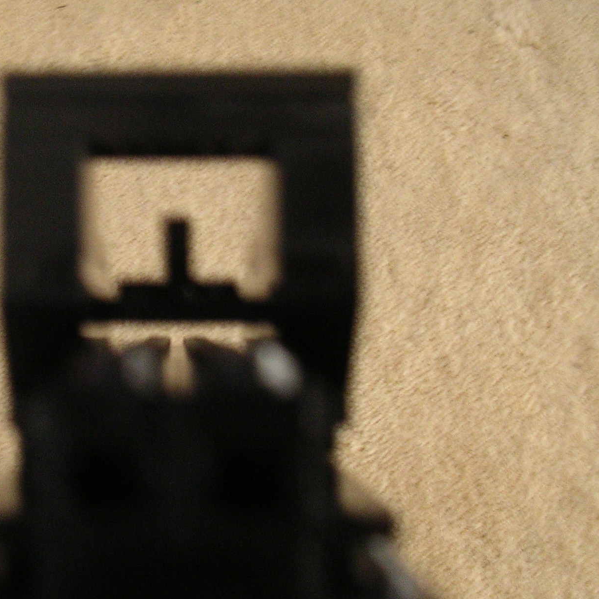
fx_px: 1194
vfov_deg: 28.1
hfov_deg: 27.8
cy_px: 240
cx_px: 160
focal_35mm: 61
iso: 300
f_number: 2.9
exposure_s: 1/3.5
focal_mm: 6.2
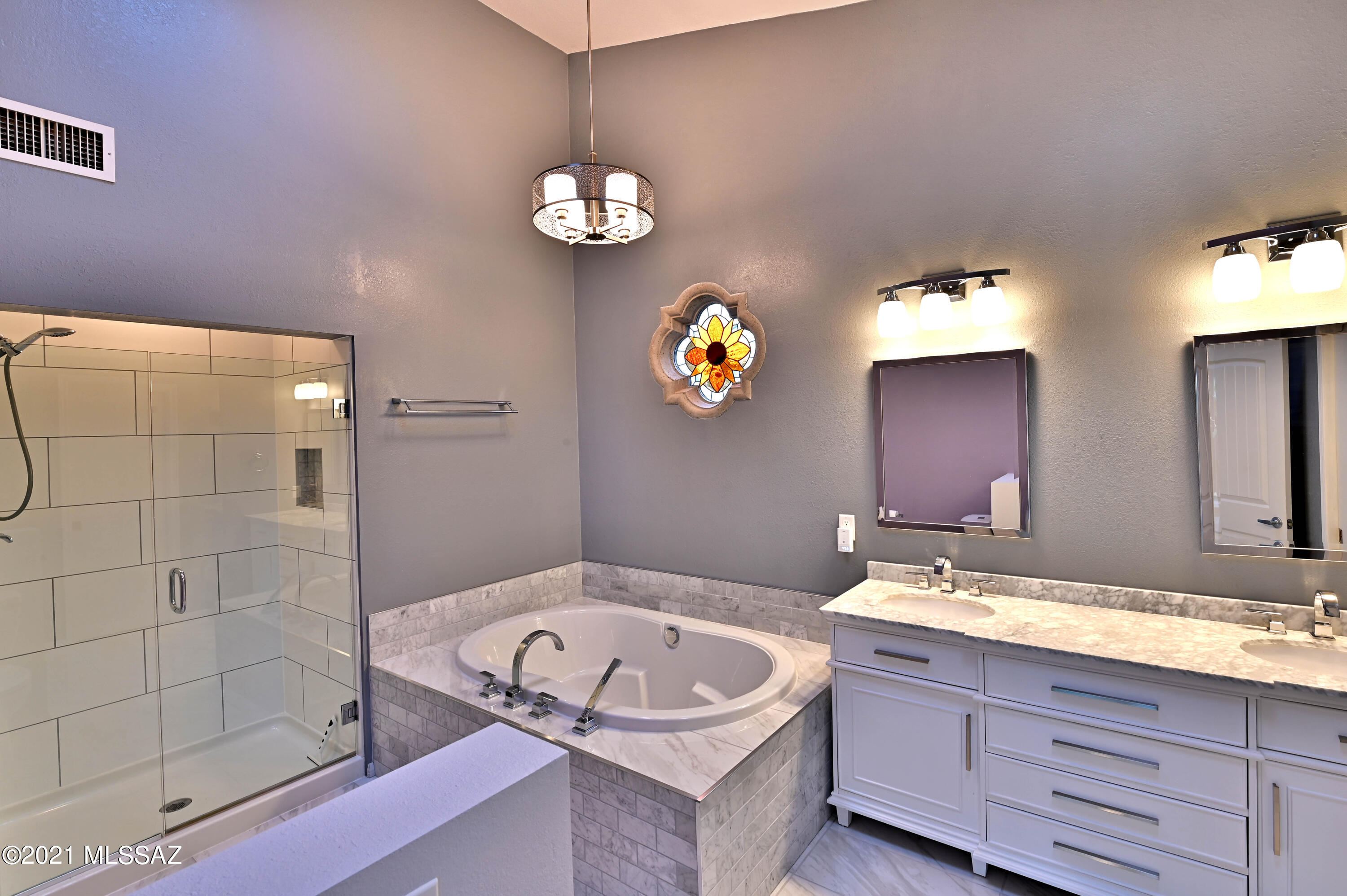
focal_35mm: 16
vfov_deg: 73.7
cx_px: 674
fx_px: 598
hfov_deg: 96.8
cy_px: 448
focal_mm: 16
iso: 100
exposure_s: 1/2
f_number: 11
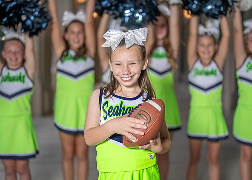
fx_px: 399
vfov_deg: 25.4
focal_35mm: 56
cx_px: 131
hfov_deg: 35.0
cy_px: 84
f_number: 1.2
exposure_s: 1/400
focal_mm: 50
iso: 100
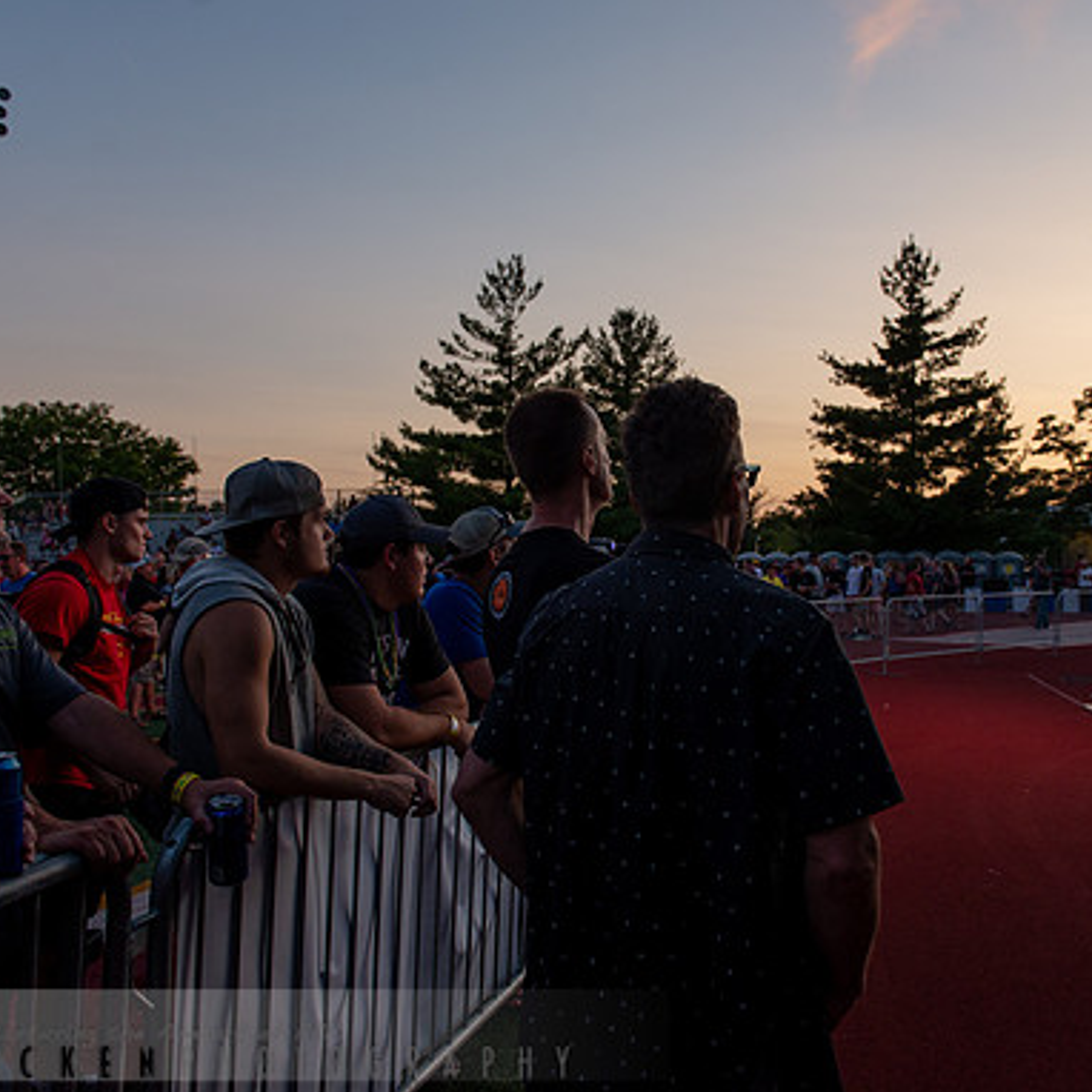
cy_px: 547
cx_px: 669
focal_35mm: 31
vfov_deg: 52.5
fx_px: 1106
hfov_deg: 52.1
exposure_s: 1/160
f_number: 4
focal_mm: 24
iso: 800
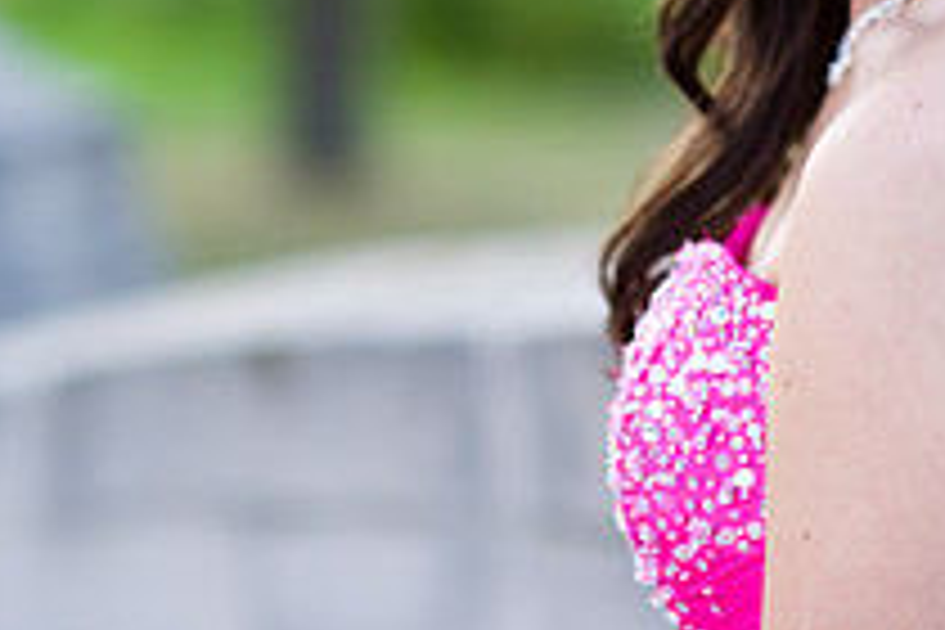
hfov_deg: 8.8
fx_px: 6168
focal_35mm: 235
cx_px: 464
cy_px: -140
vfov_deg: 5.8
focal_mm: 85
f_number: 2
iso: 200
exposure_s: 1/250
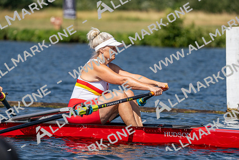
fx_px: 2244
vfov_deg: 4.1
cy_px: 80
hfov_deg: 6.1
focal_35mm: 338
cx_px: 120
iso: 200
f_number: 6.3
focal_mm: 338
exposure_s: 1/2000
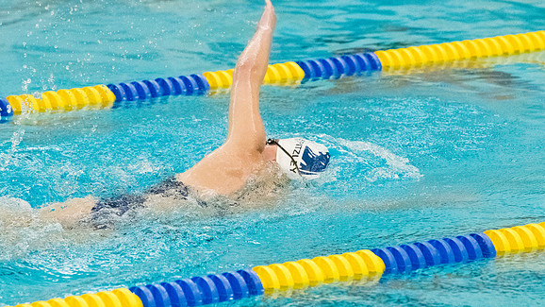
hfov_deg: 8.1
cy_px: 167
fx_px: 3873
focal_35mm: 268
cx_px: 272
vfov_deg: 4.5
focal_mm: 170
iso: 8000
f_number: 4.5
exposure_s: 1/1250
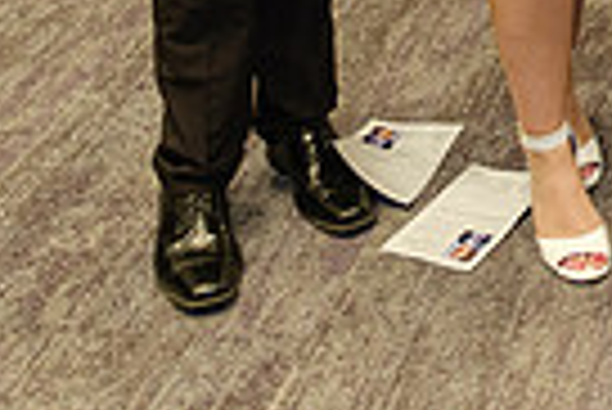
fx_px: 1736
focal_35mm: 102
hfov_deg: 17.7
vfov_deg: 11.8
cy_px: -453
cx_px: 940
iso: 1600
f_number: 2.8
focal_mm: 16
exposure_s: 1/60
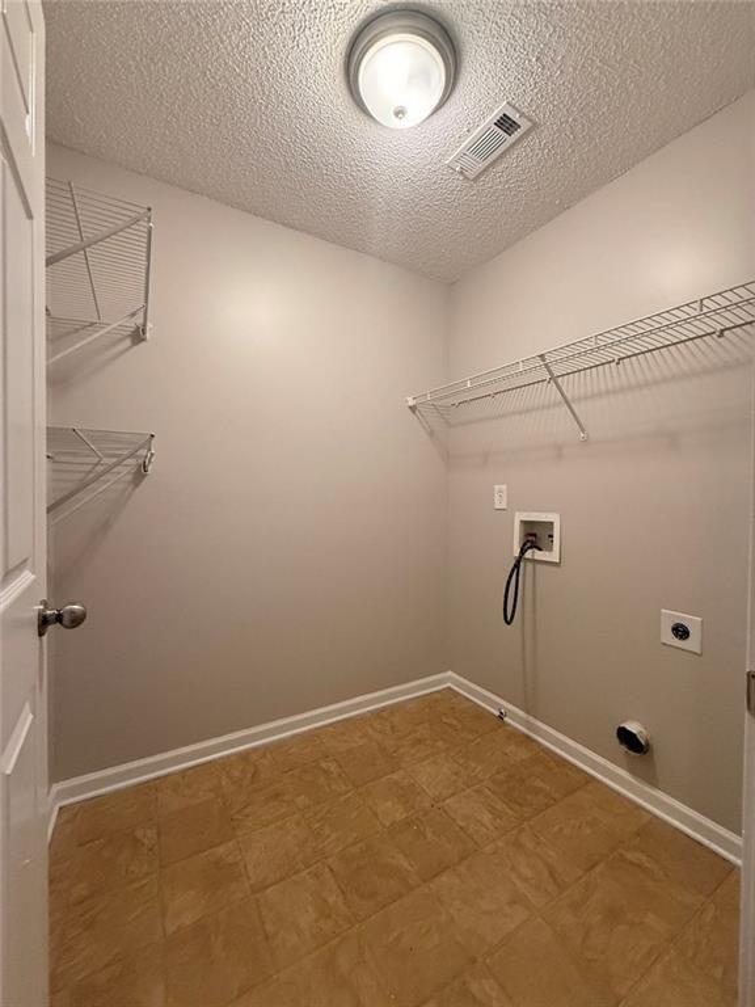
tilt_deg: -1.9
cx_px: 378
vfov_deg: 102.1
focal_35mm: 14
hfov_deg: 85.7
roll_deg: -1.3
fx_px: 407
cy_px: 504
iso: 320
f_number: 2.2
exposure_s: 1/60
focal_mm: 2.22
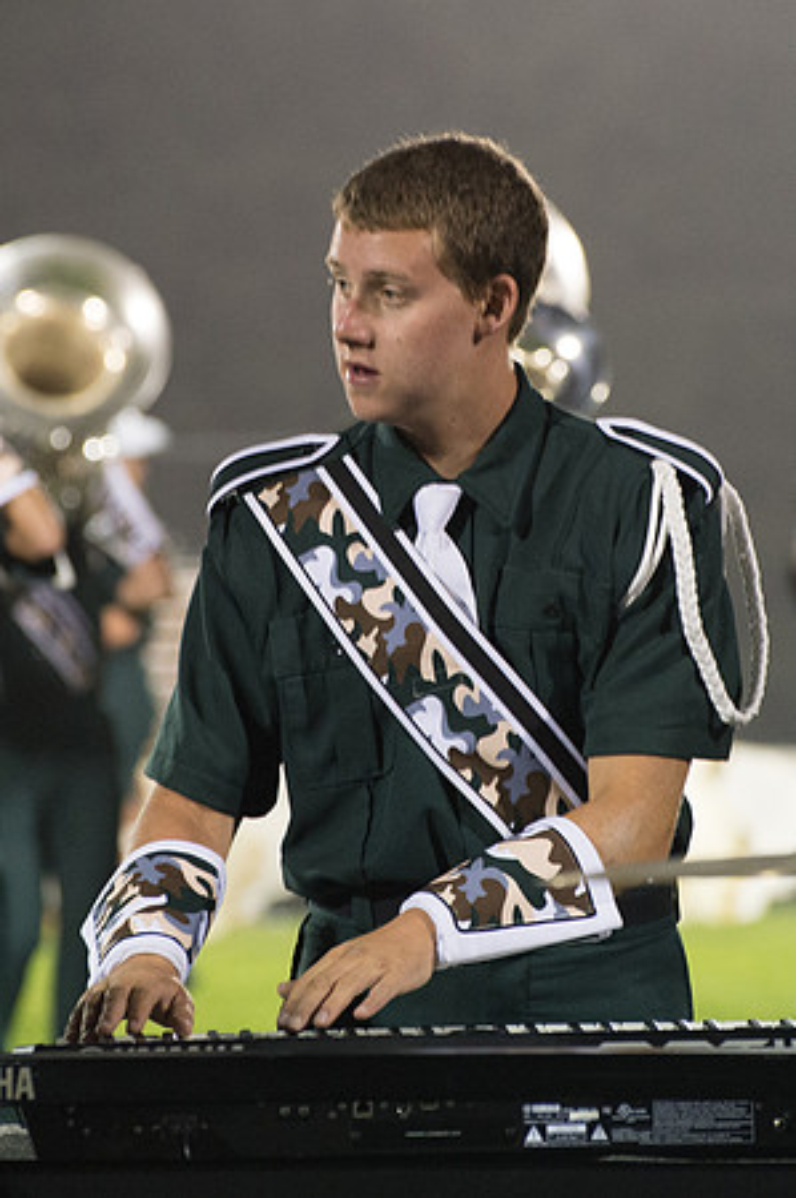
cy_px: 526
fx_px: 9448
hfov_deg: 4.8
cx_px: 452
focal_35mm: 284
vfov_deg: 7.3
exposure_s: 1/160
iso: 5600
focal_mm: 165
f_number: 5
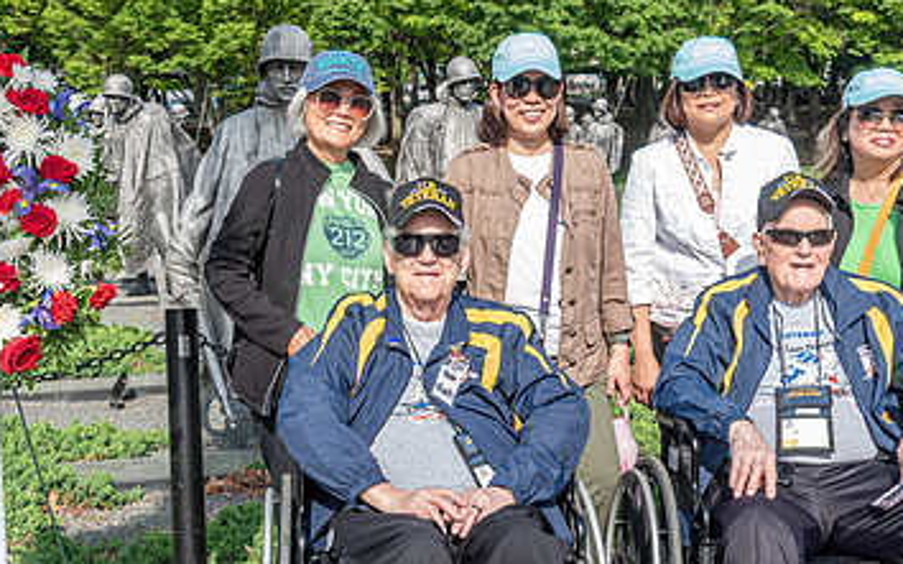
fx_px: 1452
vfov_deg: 21.8
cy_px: 409
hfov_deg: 34.5
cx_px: 411
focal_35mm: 59
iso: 100
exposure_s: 1/125
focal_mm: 30
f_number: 7.1
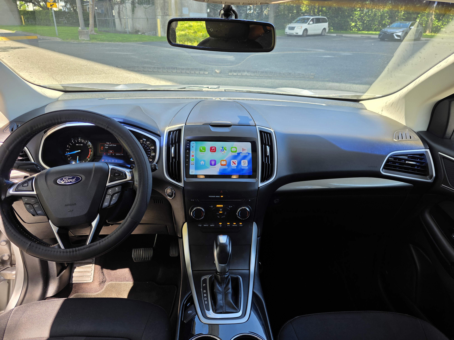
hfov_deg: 73.9
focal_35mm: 23
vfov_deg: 58.9
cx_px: 227
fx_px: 302
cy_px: 170
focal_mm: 6.3
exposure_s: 1/180
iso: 32
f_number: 1.7
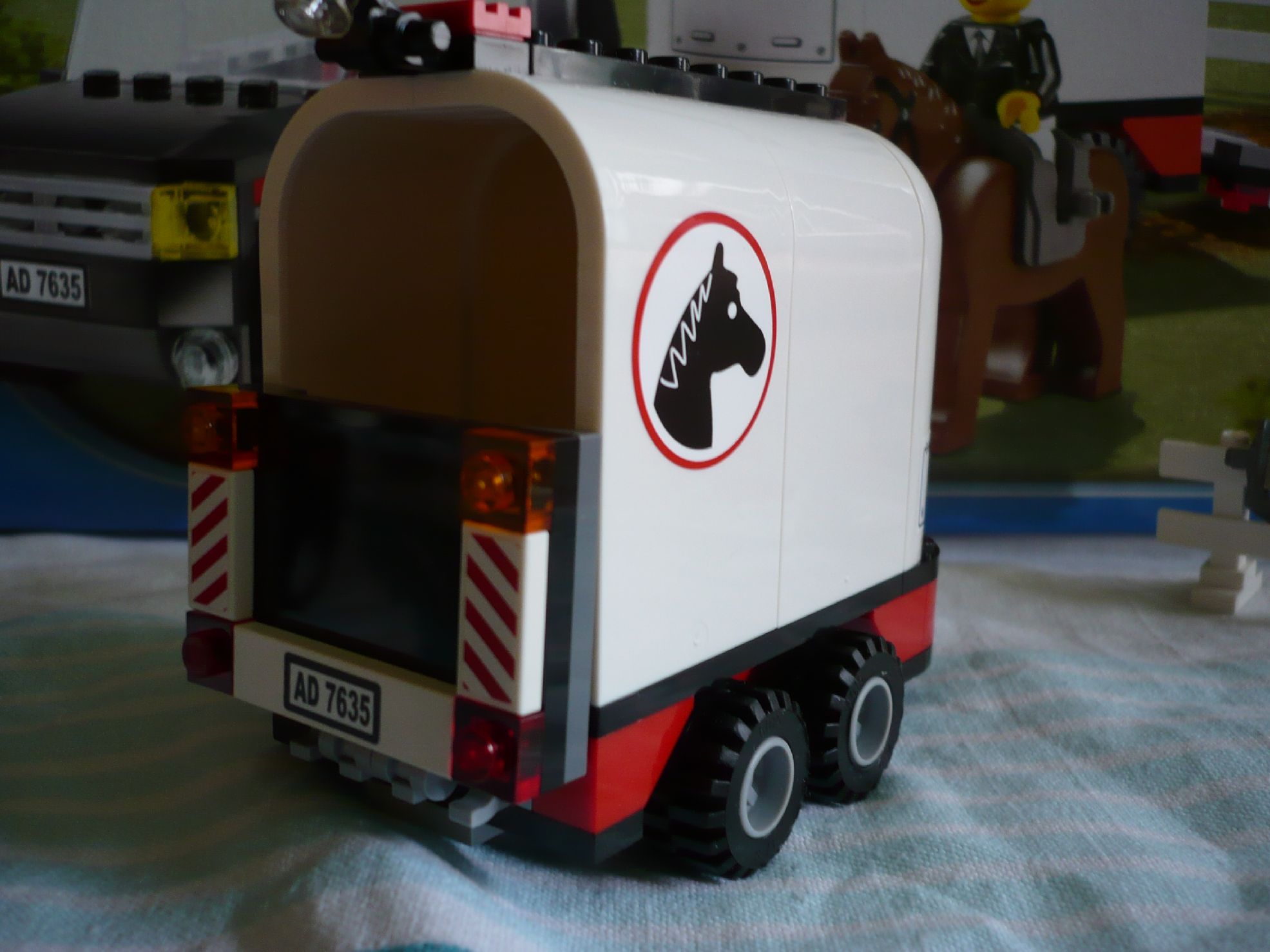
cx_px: 635
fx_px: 1284
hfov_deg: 52.6
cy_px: 476
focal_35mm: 35
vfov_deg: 40.7
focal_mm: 5.8
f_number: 2.8
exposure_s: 1/50
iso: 100
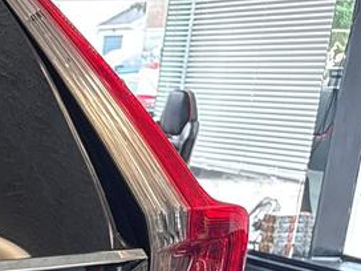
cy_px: 450
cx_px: -482
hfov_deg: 13.3
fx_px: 1178
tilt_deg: -15.4
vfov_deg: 12.3
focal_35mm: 113
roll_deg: -1.1
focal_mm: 6.76
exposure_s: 1/120
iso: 125
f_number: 1.78
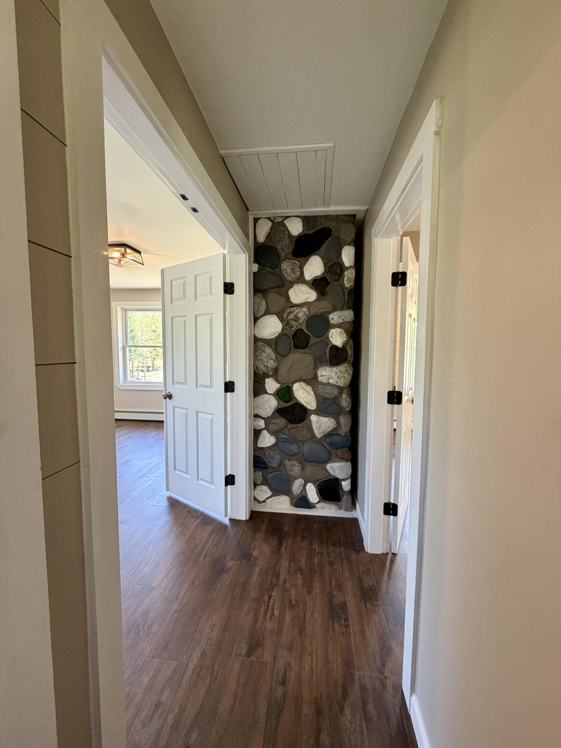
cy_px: 374
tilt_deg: -4.6
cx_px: 280
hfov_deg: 85.7
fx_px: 303
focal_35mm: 14
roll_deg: -0.3
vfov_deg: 102.1
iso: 250
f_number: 2.2
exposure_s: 1/60
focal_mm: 2.22
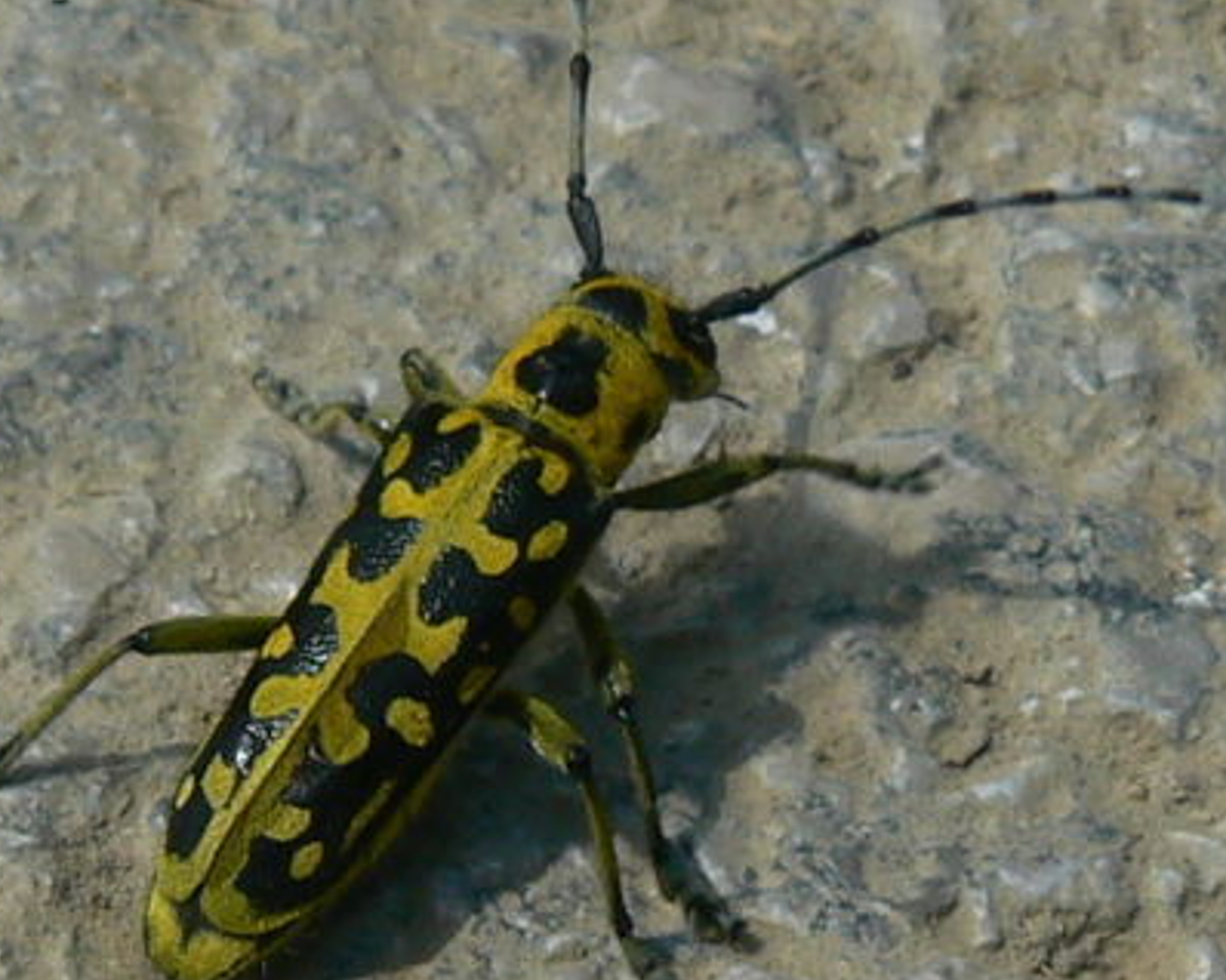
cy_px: 447
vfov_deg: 28.6
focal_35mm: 53
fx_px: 1922
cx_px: 631
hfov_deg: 35.4
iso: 80
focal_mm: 6
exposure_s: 1/500
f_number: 5.6
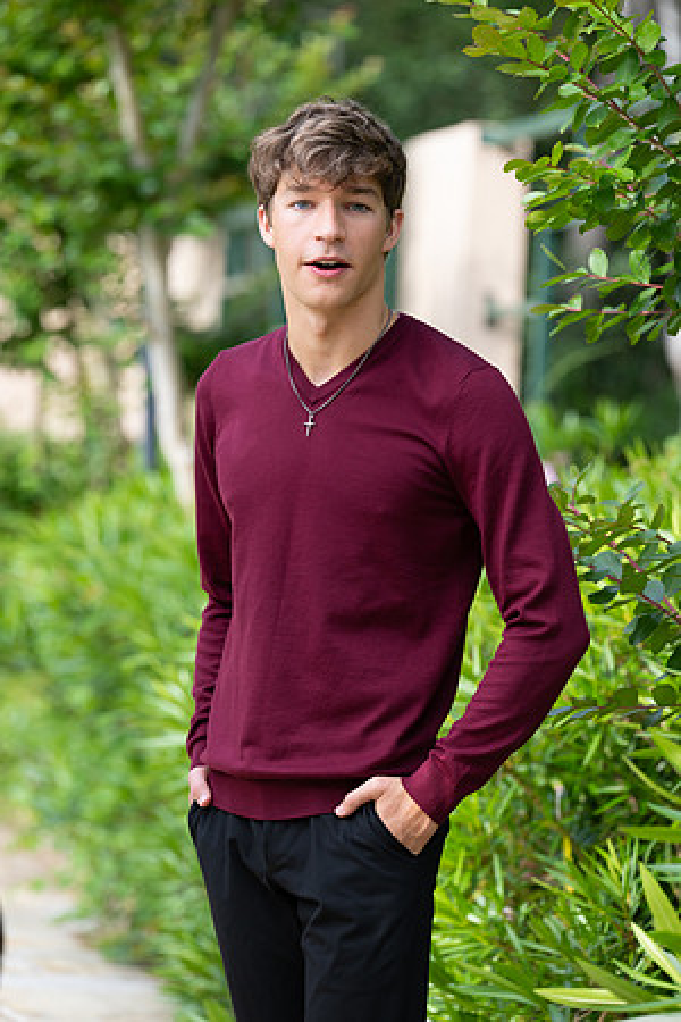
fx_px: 4823
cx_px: 340
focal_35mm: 170
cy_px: 511
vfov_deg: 12.1
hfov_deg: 8.1
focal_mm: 170
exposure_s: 1/200
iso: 80
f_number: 4.5
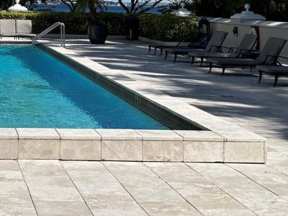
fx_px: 724
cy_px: -86
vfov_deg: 15.9
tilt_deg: +7.0
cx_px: 14
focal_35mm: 87
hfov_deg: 21.8
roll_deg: -1.9
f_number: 1.78
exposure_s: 1/7576
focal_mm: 6.86
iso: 80
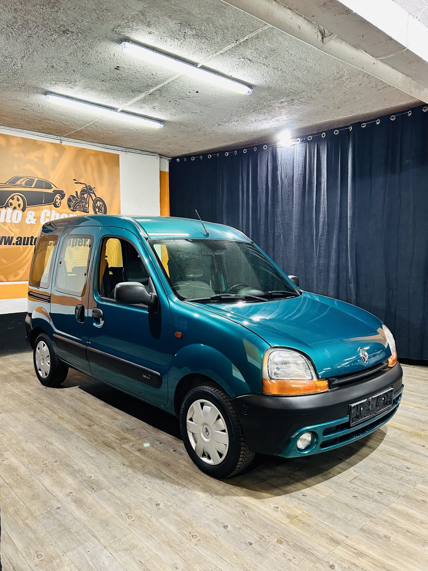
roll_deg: +0.1
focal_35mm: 26
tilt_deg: -4.1
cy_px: 286
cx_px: 214
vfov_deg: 67.3
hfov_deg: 53.1
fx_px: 429
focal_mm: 5.7
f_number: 1.5
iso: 160
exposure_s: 1/50
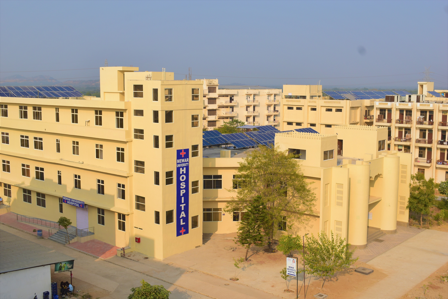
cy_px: 150
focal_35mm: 42
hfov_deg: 46.4
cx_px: 224
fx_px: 523
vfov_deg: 31.9
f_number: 9
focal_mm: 28
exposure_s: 1/320
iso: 100
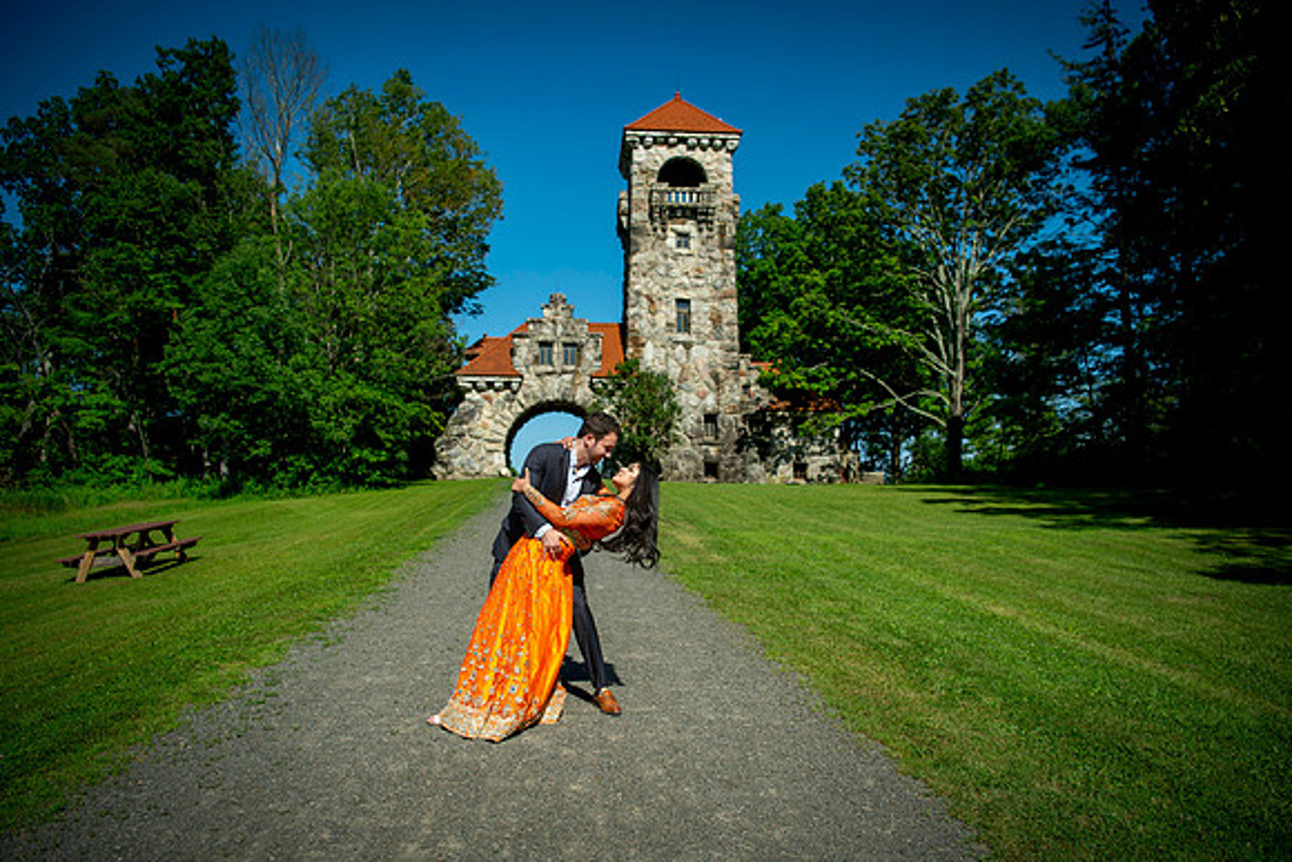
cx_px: 642
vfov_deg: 45.1
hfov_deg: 63.8
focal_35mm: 29
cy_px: 428
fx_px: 1038
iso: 160
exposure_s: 1/3200
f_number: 2.8
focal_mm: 27
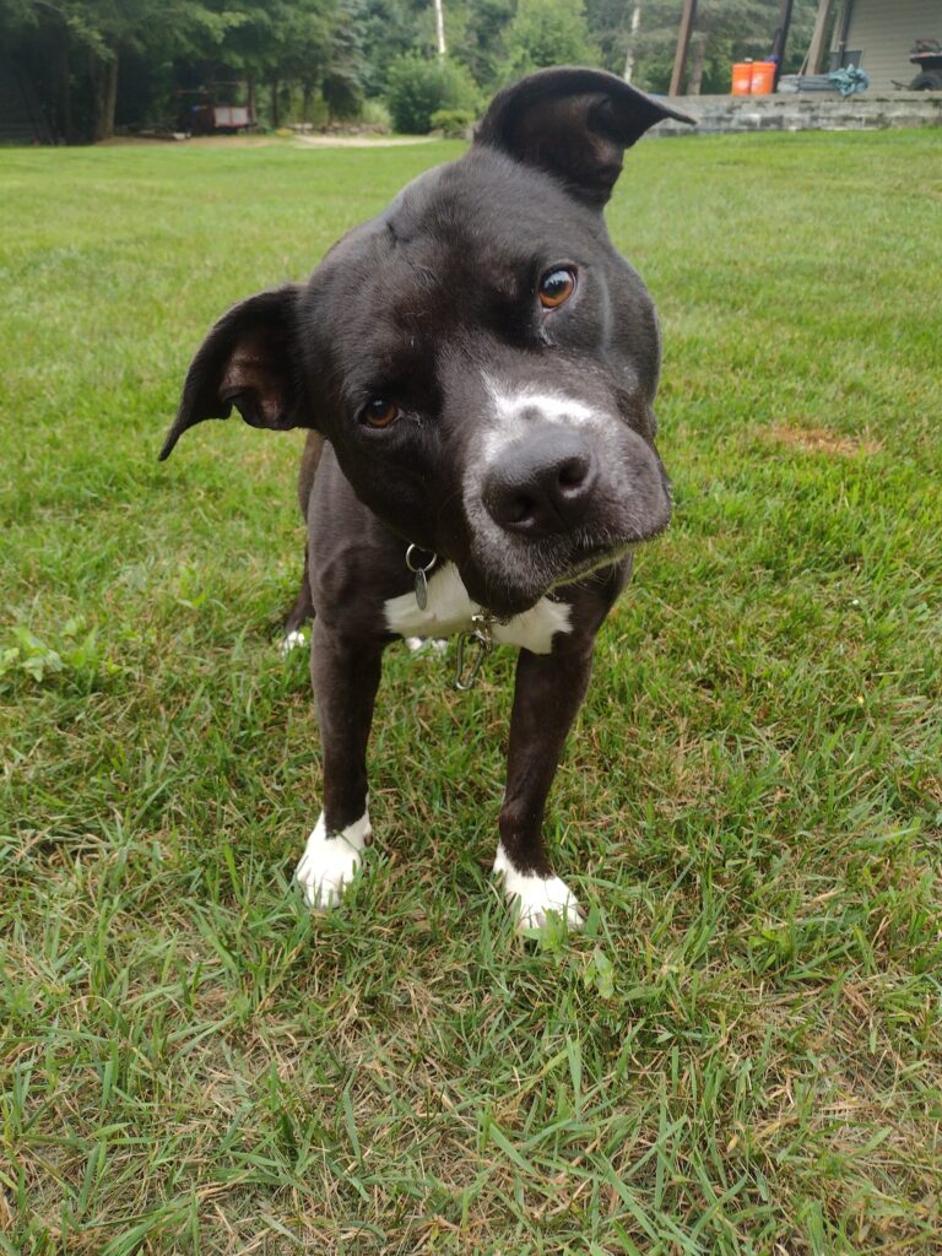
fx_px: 980
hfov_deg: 51.4
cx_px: 471
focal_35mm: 27
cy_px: 628
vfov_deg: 65.3
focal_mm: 4.71
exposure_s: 1/120
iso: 139
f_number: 1.7
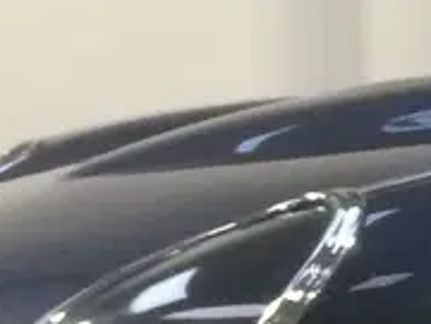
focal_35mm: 193
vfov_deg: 7.7
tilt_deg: -8.5
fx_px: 2403
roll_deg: -1.0
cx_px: 1123
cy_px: 341
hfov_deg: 9.0
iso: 125
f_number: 2.2
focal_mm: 4.15
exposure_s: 1/30
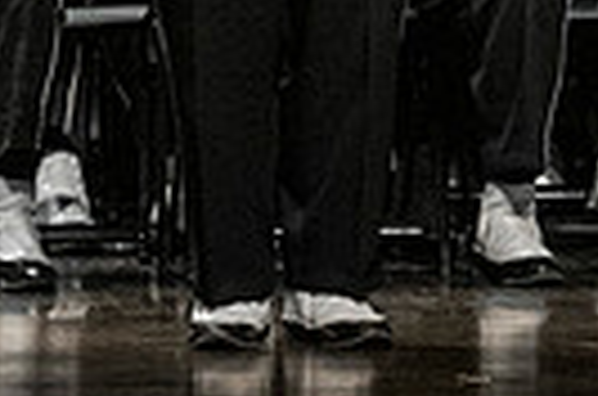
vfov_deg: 1.4
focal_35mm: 982
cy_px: -364
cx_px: -679
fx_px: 16273
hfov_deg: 2.1
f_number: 4
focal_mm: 150
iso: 4000
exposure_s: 1/500
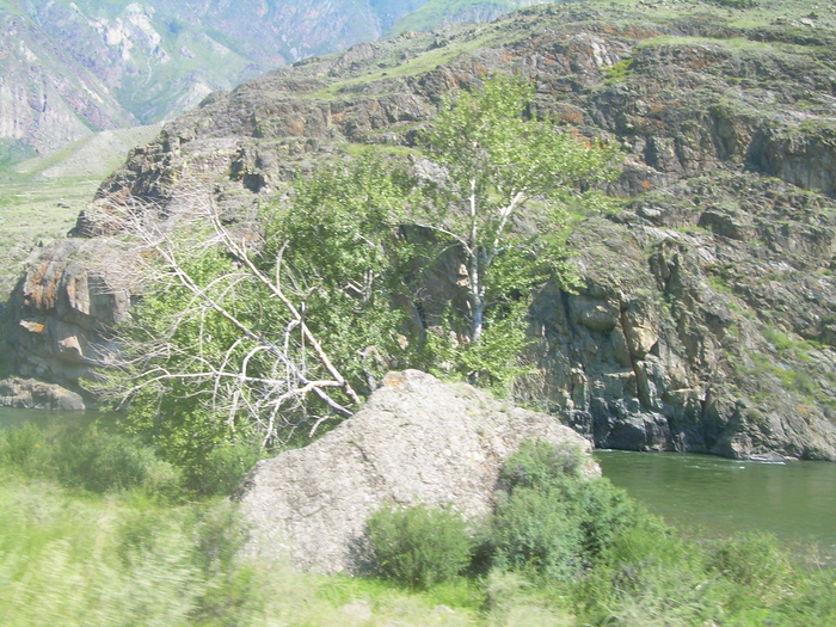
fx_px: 1063
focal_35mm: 44
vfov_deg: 32.9
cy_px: 314
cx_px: 418
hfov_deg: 42.9
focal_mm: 7.2
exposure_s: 1/125
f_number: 4.8
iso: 50
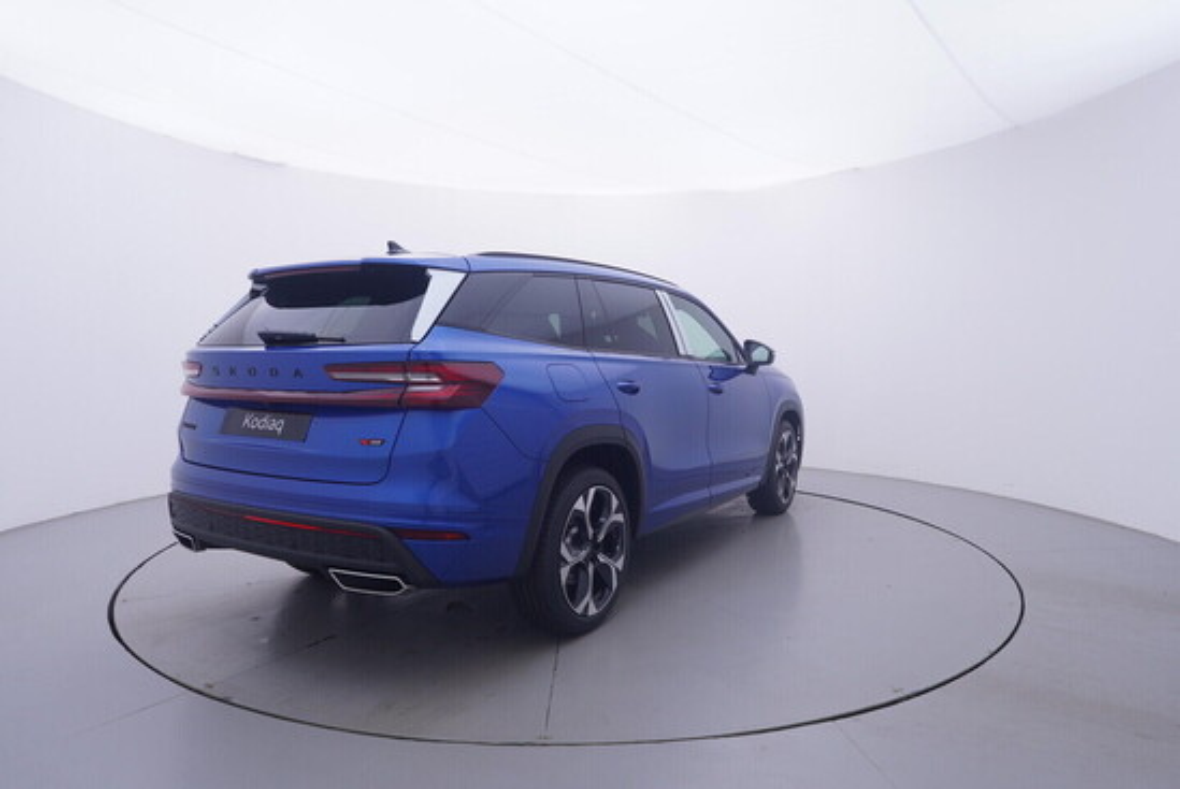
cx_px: 590
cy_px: 394
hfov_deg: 77.3
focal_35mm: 22
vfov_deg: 56.2
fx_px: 738
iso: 200
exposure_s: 1/80
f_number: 5
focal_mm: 15
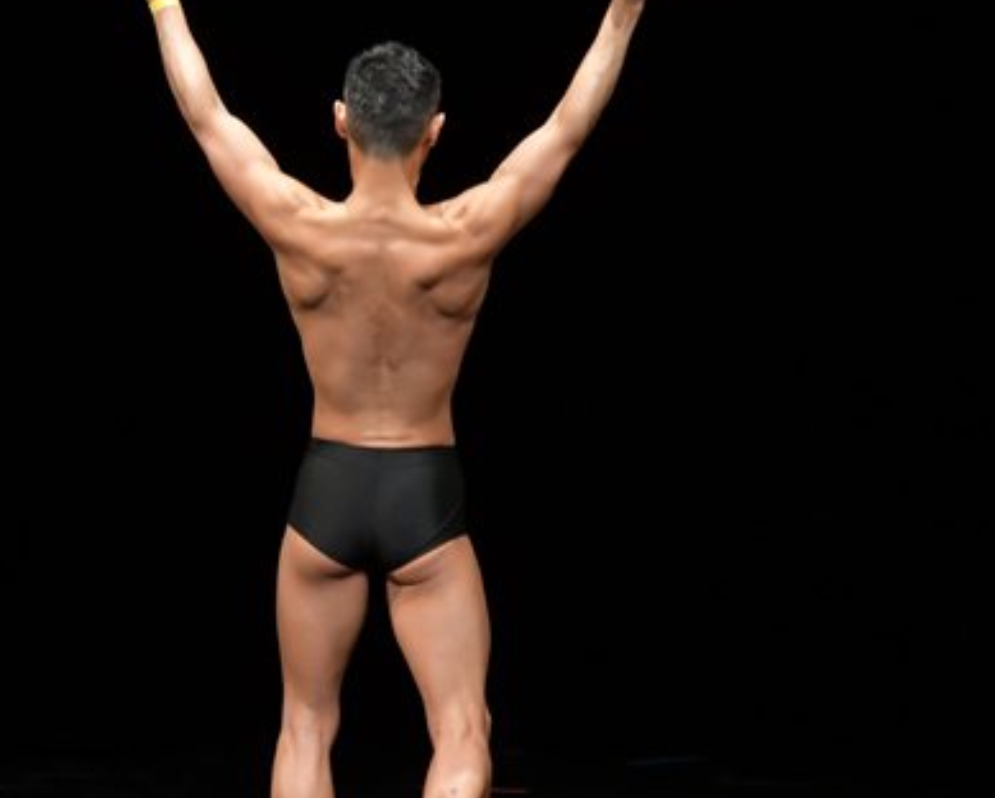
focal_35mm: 448
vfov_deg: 3.5
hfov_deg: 4.3
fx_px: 13206
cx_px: 329
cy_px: 463
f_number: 5.6
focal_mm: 160
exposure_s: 1/400
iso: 3200
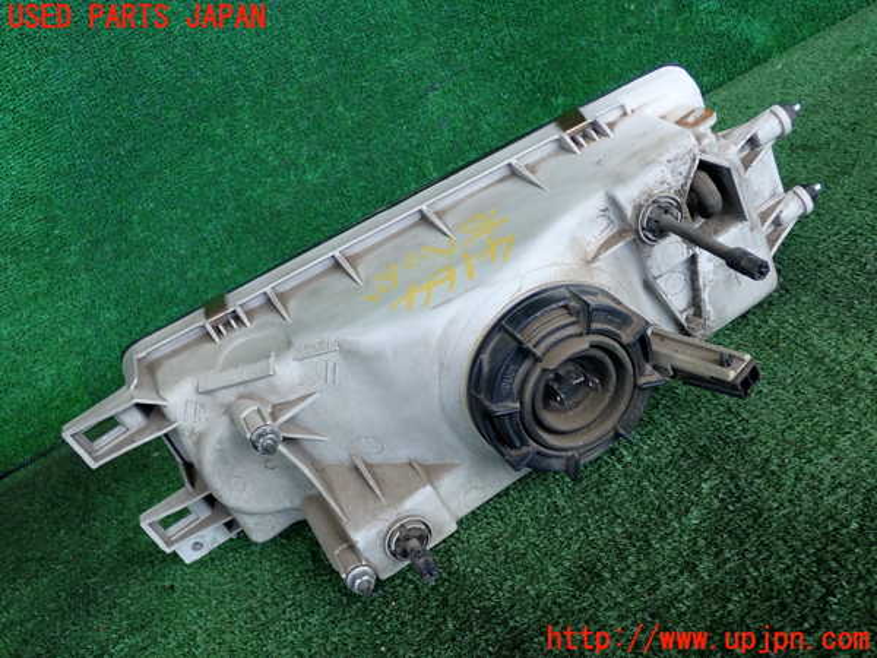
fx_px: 963
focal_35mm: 38
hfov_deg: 49.0
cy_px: 329
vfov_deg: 37.7
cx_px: 438
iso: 200
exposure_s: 1/125
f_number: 2.7
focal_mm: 6.83
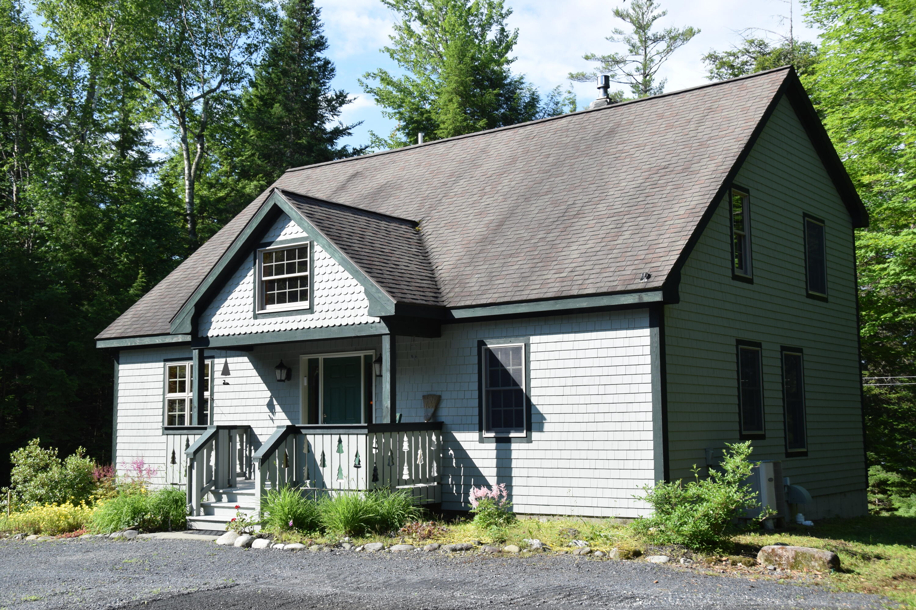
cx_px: 458
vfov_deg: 30.8
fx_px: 1107
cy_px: 305
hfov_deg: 45.0
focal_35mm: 44
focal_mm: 29
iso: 200
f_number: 8
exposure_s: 1/250
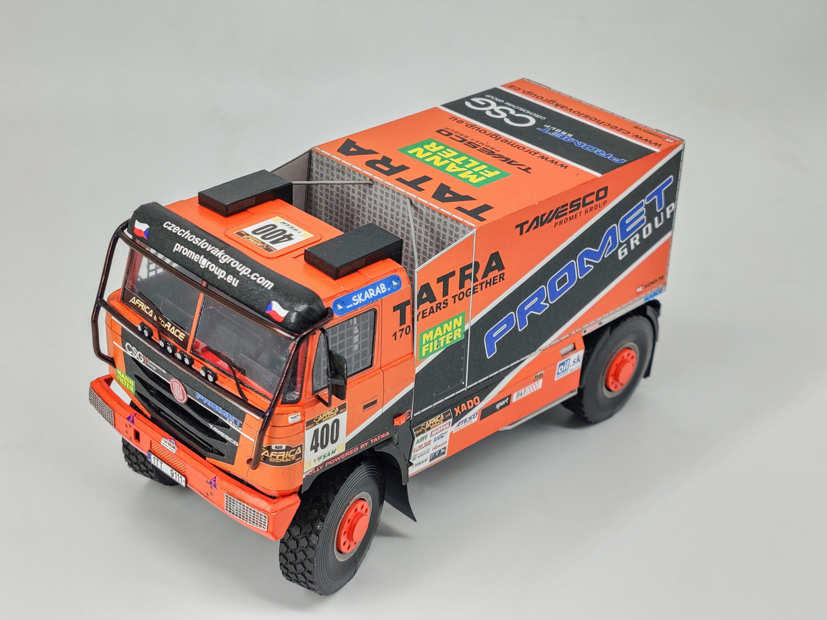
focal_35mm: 57
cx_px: 414
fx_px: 1362
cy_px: 310
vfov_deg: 25.7
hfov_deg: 33.8
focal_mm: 6.12
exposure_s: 1/100
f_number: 1.9
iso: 64
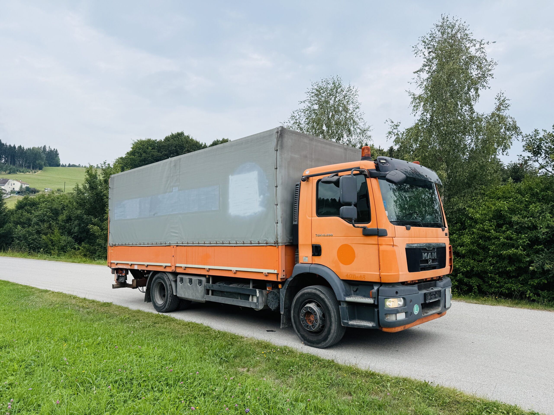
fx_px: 384
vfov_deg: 56.8
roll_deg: -3.7
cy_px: 208
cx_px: 277
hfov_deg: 71.6
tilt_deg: +3.4
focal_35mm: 24
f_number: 1.78
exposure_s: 1/3021
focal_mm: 6.76
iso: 80
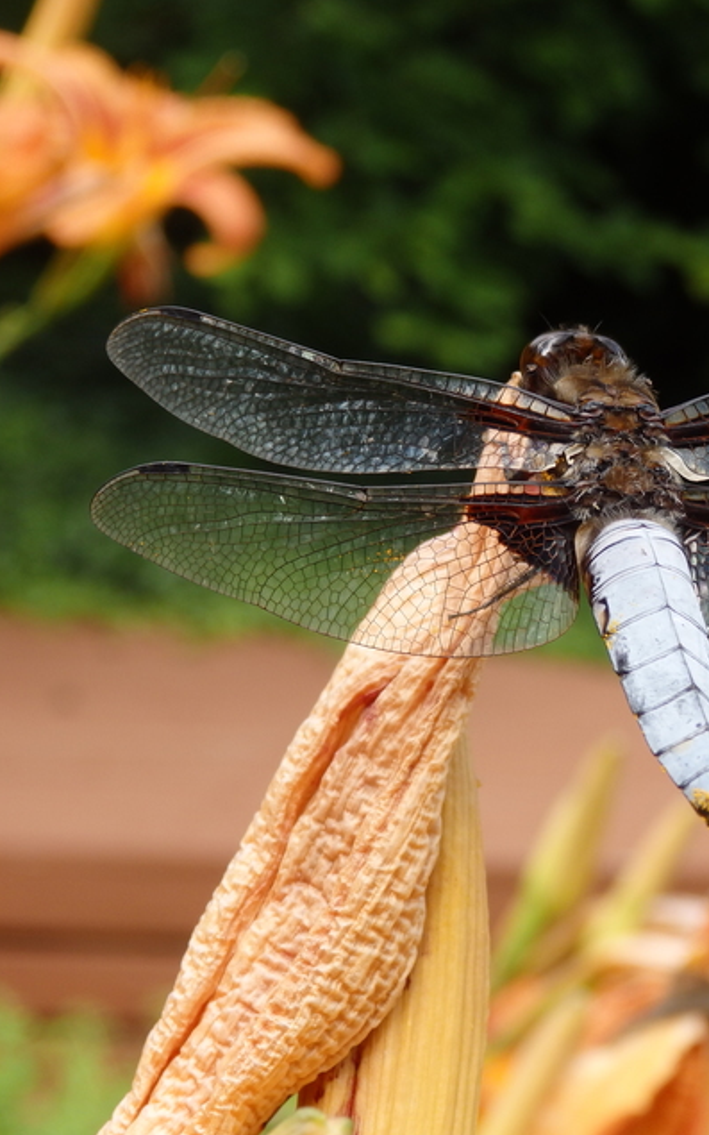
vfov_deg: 22.1
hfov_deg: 13.8
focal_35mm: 94
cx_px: 567
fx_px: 2905
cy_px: 568
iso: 100
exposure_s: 1/125
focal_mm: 11.9
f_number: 4.4
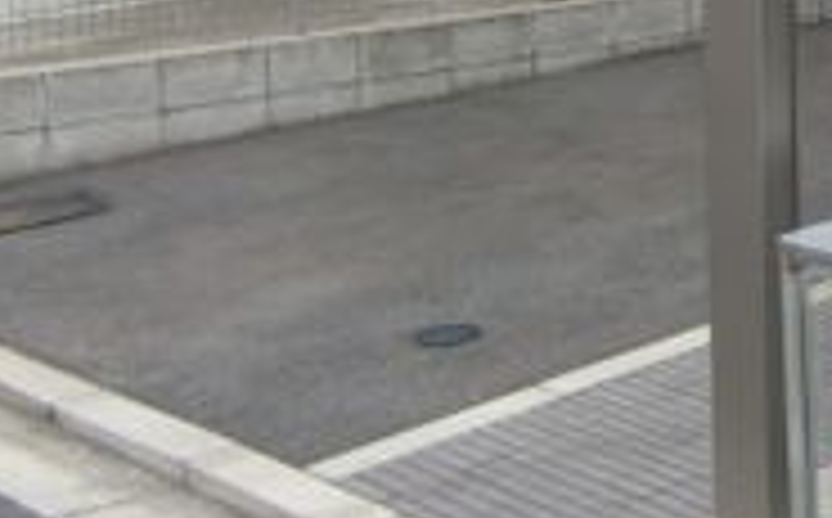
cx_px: 1142
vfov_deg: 14.2
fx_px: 2038
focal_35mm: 90
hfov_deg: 20.6
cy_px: -27
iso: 64
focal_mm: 4.9
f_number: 2.6
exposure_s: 1/500
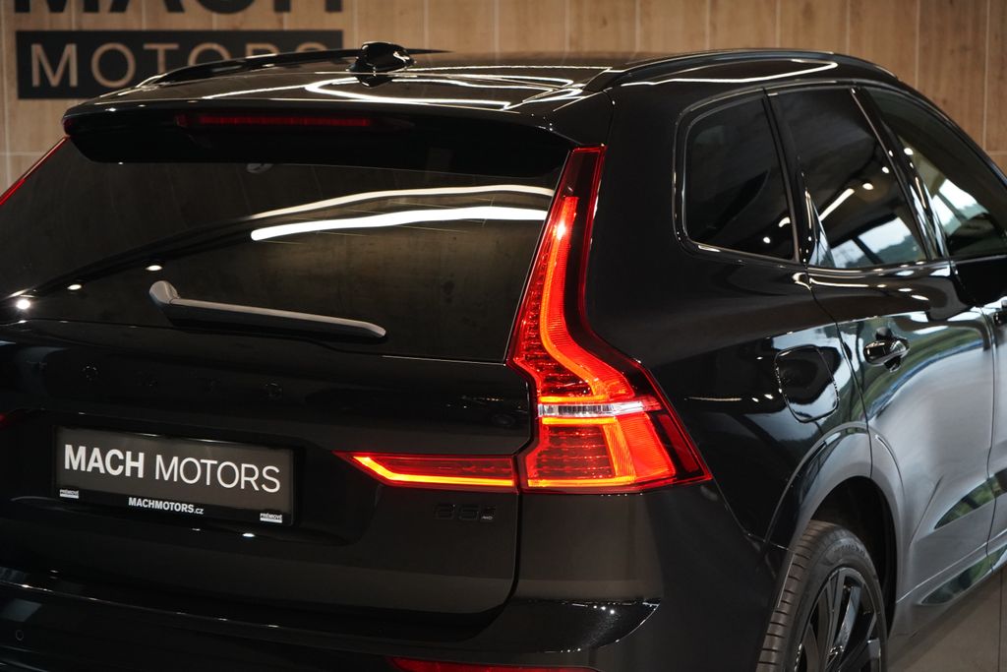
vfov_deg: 19.7
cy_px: 336
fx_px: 1930
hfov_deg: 29.2
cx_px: 504
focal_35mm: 69
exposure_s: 1/160
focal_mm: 69
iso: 8000
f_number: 5.6
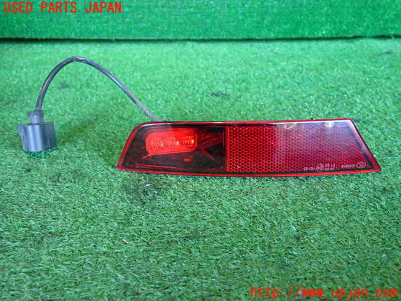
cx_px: 200
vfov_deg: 46.8
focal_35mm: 30
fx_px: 348
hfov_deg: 60.0
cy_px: 150
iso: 400
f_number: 2.3
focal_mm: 5.4
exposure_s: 1/30
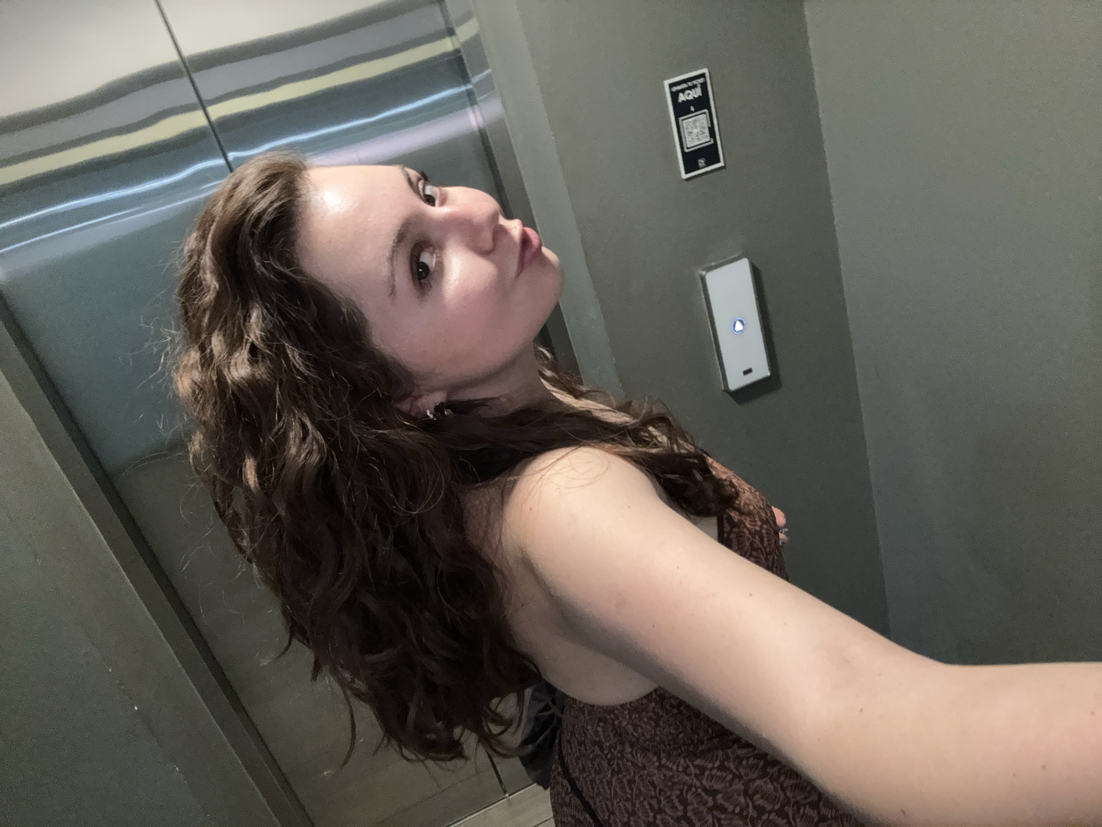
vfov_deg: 58.9
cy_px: 414
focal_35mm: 23
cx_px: 551
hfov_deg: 73.9
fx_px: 732
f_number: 1.9
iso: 125
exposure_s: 1/40
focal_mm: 2.69
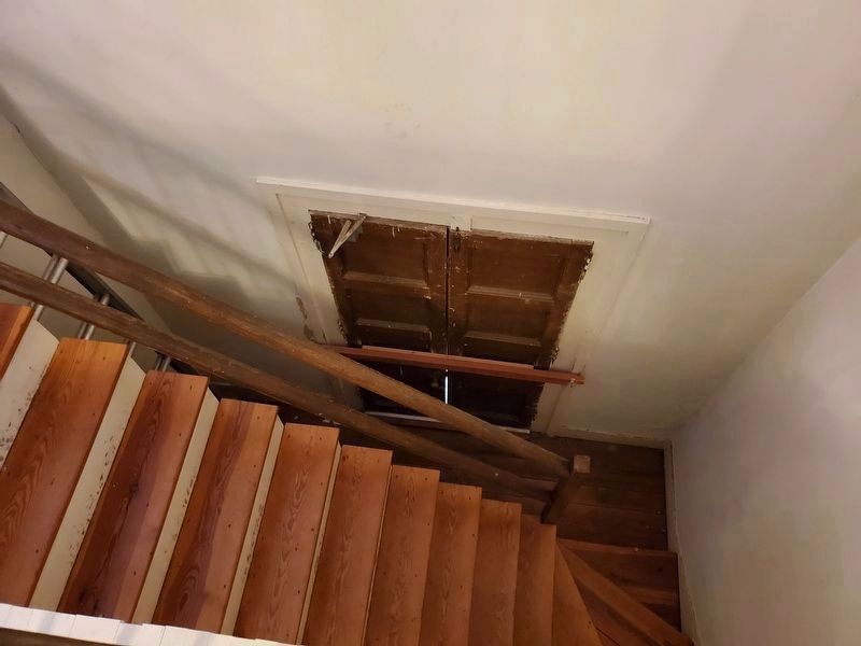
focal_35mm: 26
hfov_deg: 67.3
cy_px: 323
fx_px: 647
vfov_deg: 53.1
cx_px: 430
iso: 640
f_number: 1.5
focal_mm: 4.3
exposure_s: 1/15
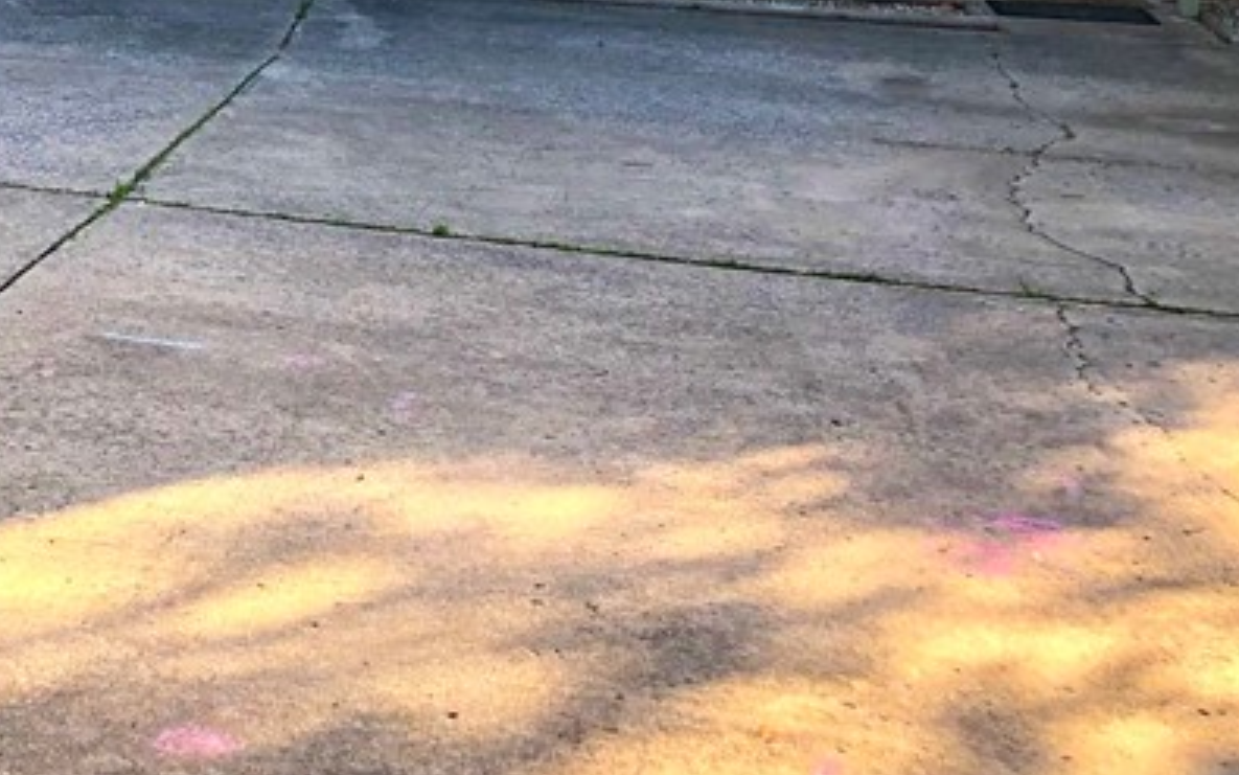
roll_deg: -1.0
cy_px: -317
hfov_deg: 25.7
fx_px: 2600
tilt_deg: -1.9
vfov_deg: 15.8
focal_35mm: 77
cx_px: 56
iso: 20
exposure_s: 1/196
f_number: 1.8
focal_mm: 4
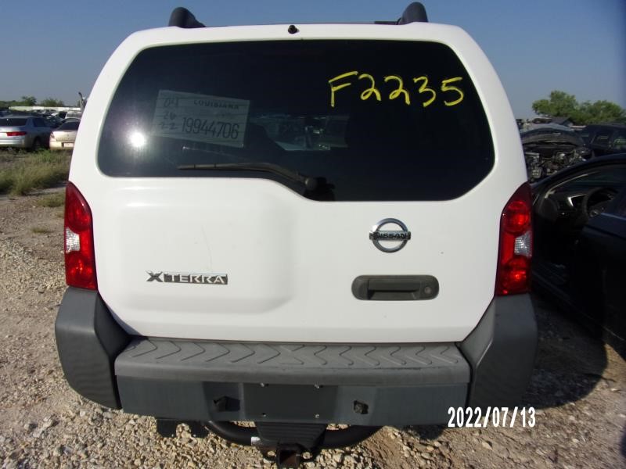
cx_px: 313
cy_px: 234
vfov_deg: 56.8
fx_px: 434
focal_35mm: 24
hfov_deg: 71.6
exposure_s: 1/210
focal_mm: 4.3
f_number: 10.8
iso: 80
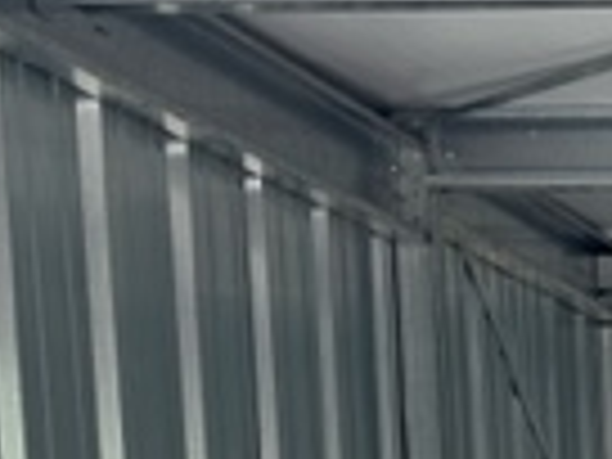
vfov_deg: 11.8
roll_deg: -0.2
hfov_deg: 14.8
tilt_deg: -8.0
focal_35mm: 113
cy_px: 896
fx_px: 1998
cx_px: 1161
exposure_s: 1/337
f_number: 1.78
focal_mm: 6.86
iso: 80
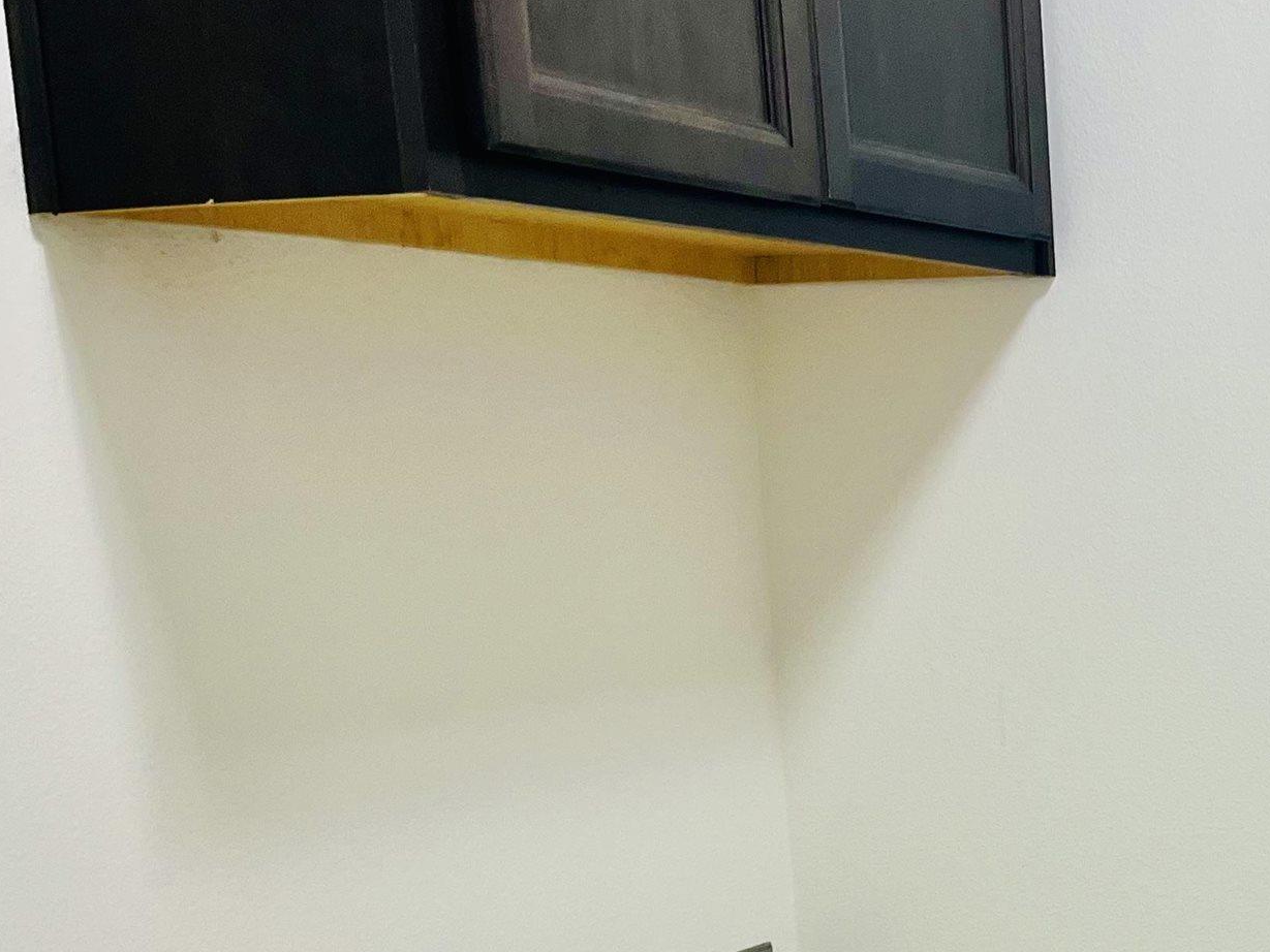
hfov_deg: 26.3
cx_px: 1547
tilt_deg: -12.4
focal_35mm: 65
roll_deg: +1.4
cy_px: 1018
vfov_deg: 21.5
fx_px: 2385
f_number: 1.6
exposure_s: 1/60
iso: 64
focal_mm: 5.1
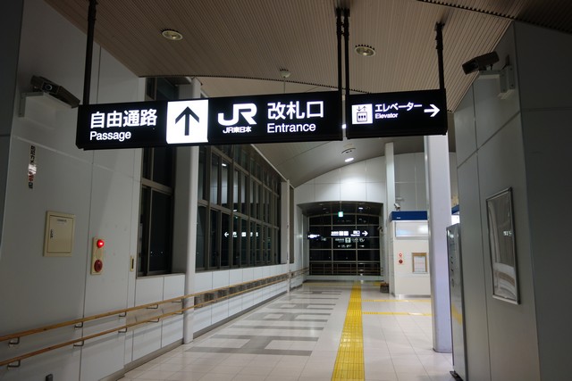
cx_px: 286
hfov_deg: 65.5
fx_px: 445
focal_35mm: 28
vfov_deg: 46.4
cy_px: 190
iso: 125
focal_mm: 10.4
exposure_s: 1/30
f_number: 1.8
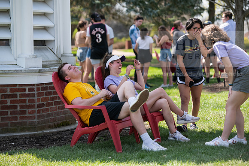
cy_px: 83
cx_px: 124
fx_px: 899
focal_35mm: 130
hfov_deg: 15.8
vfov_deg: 10.6
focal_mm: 130
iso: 125
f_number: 3.5
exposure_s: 1/640
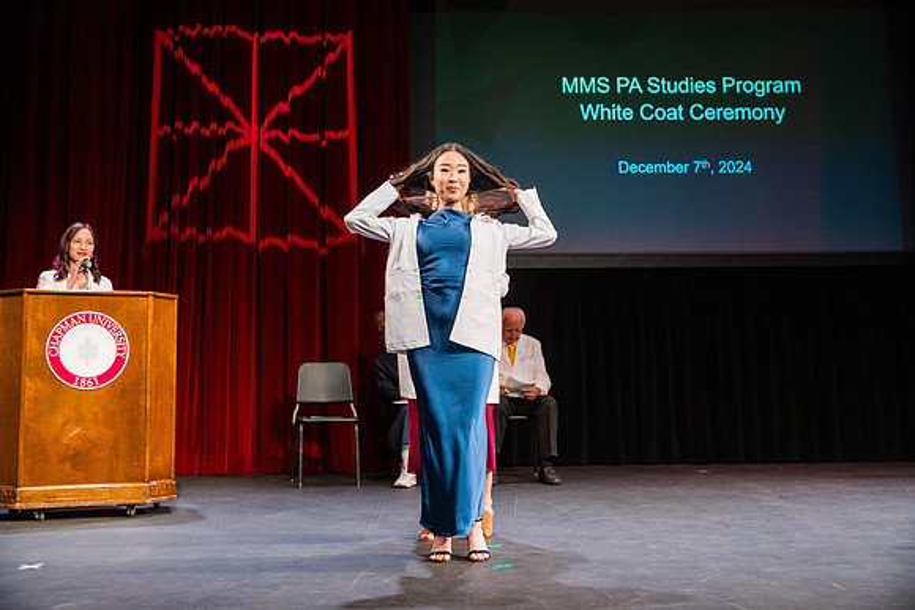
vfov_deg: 34.2
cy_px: 305
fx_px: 991
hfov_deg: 49.5
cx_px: 458
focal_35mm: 39
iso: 1250
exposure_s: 1/320
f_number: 3.5
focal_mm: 39
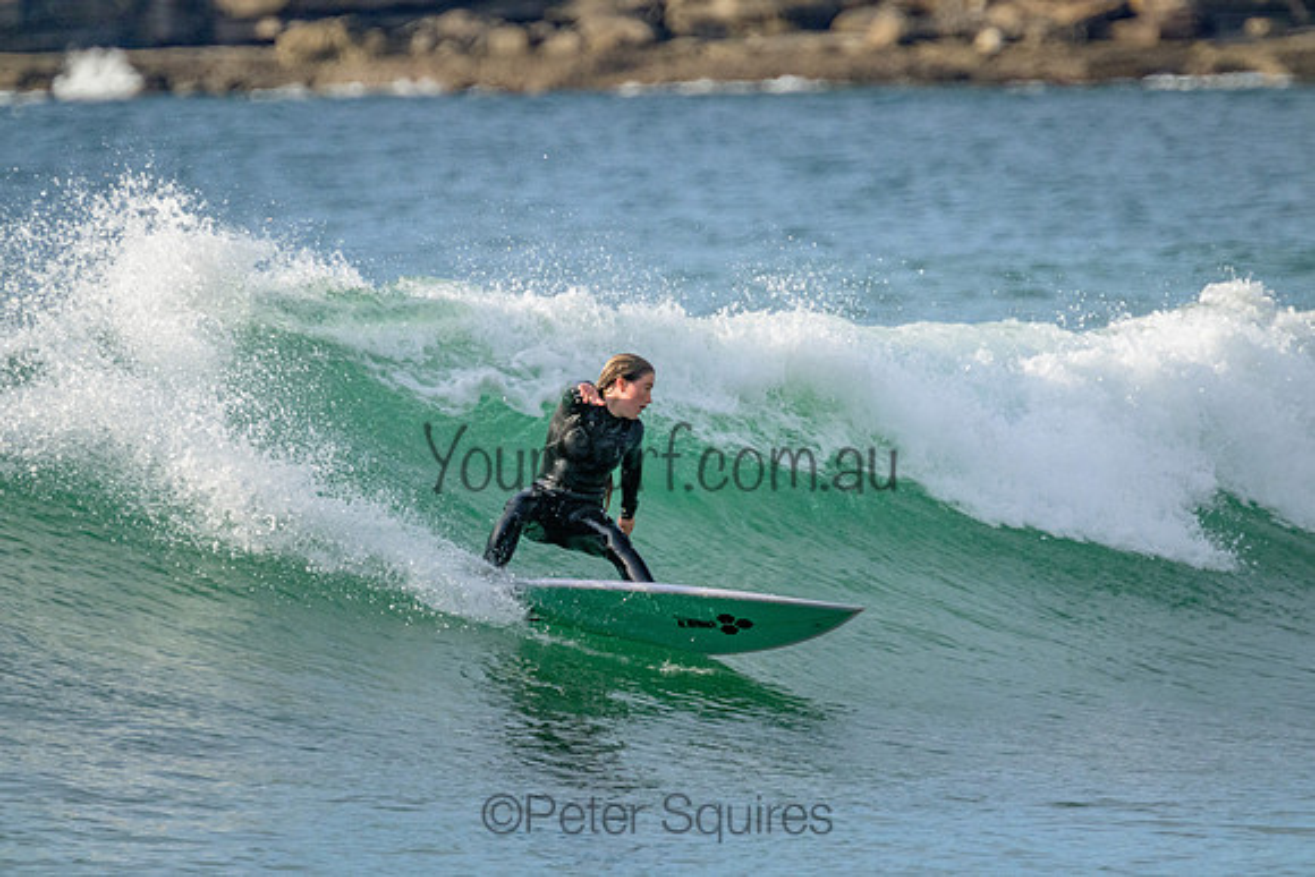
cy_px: 438
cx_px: 658
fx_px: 29228
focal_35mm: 800
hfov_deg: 2.6
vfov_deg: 1.7
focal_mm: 800
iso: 3200
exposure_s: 1/1250
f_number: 11
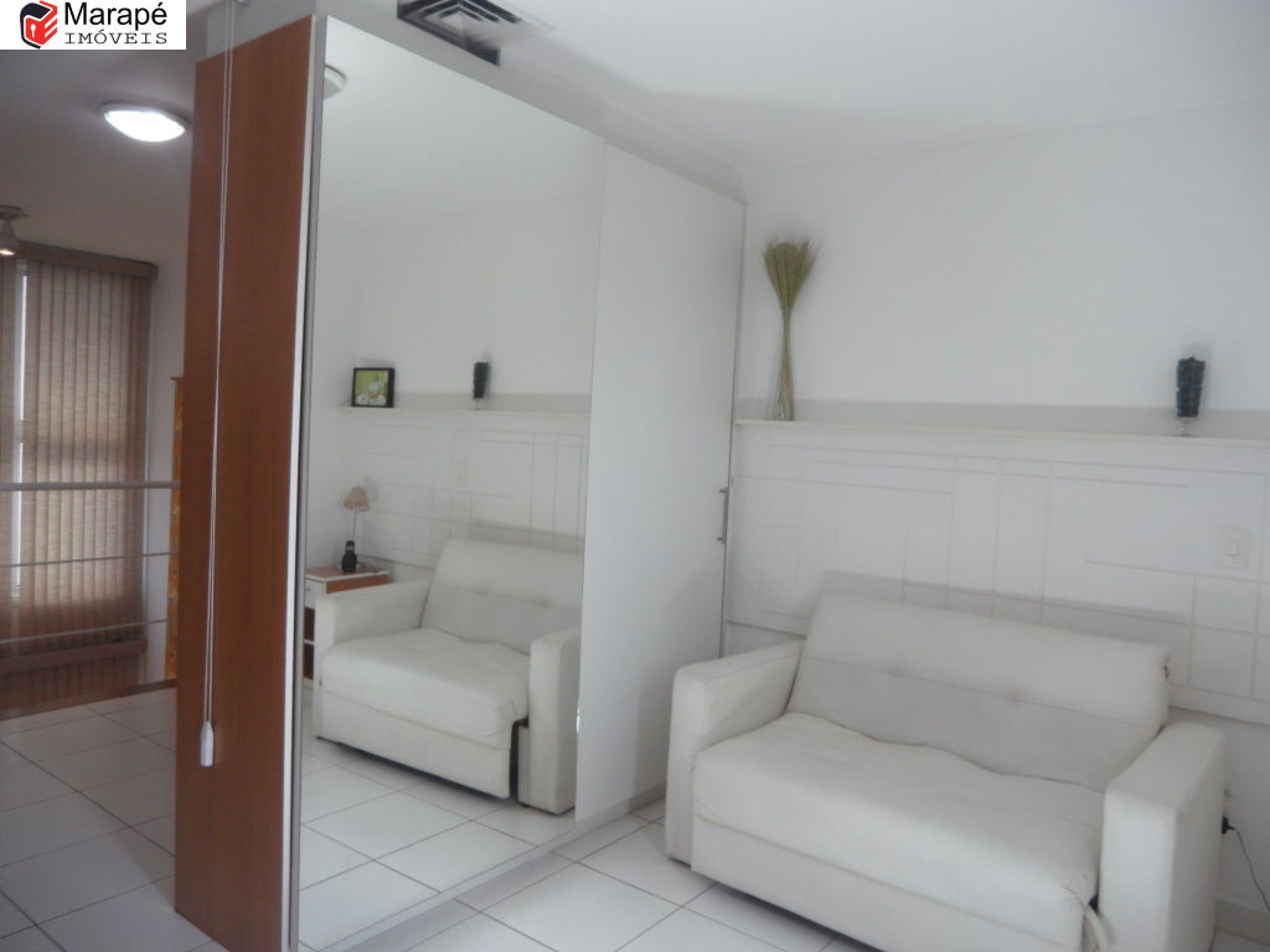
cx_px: 635
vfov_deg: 56.8
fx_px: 881
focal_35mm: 24
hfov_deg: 71.6
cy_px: 476
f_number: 2.9
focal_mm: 4.1
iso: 80
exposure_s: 1/60
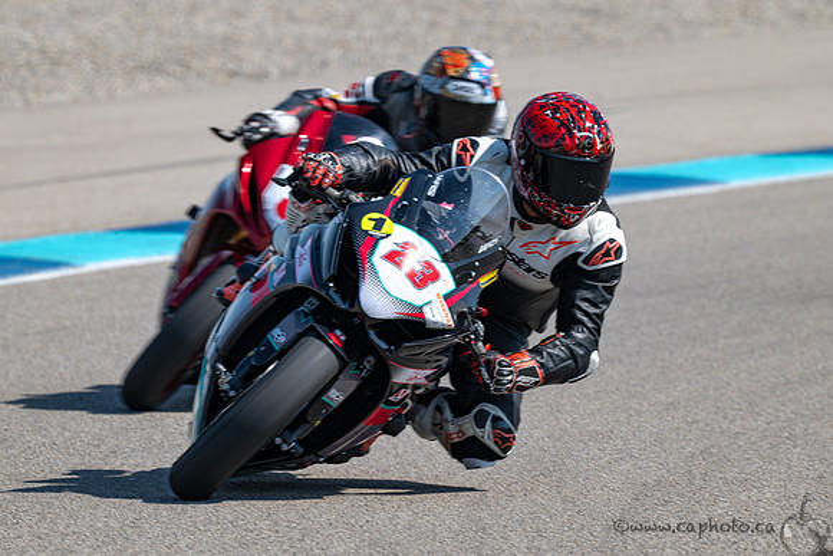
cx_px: 416
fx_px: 13886
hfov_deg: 3.4
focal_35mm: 600
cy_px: 278
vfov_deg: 2.3
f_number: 11
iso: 100
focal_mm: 600
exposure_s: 1/200
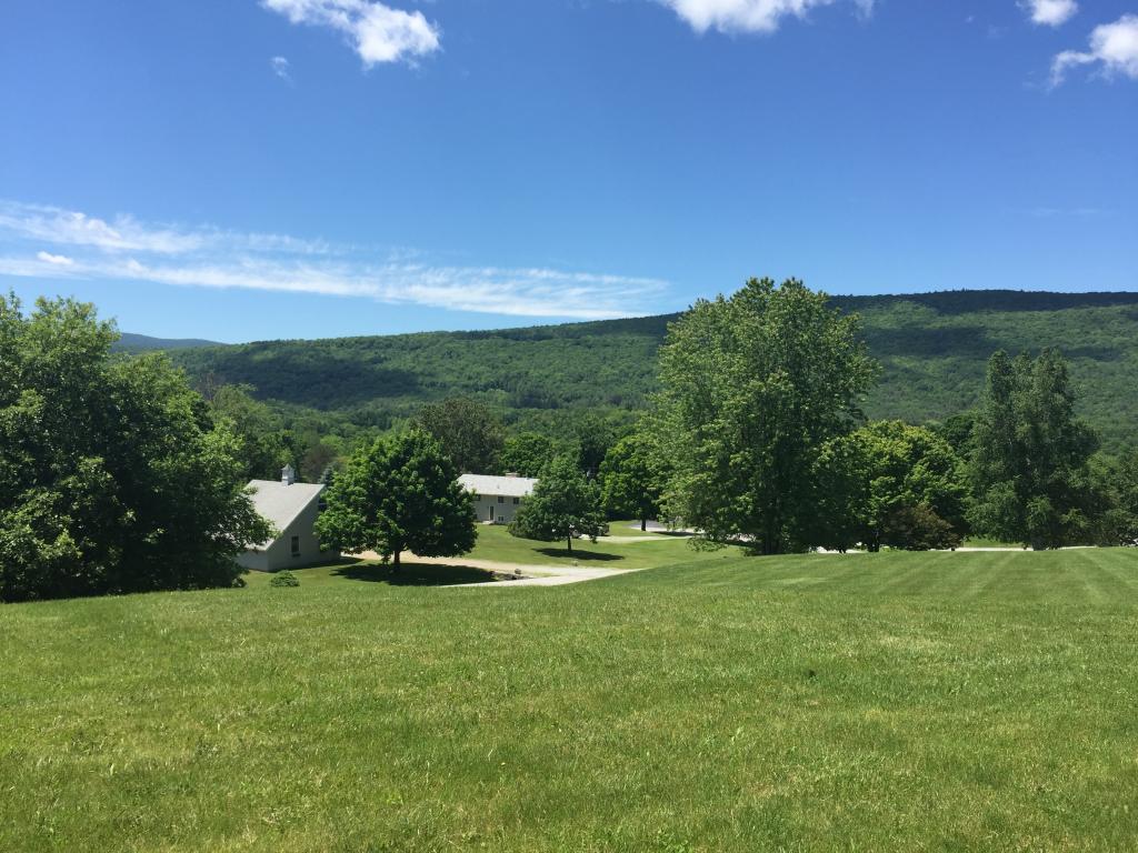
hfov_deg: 61.7
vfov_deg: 48.2
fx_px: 953
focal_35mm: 29
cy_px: 426
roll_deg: -1.8
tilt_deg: -2.0
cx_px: 569
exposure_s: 1/1647
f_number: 2.2
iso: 32
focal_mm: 4.15
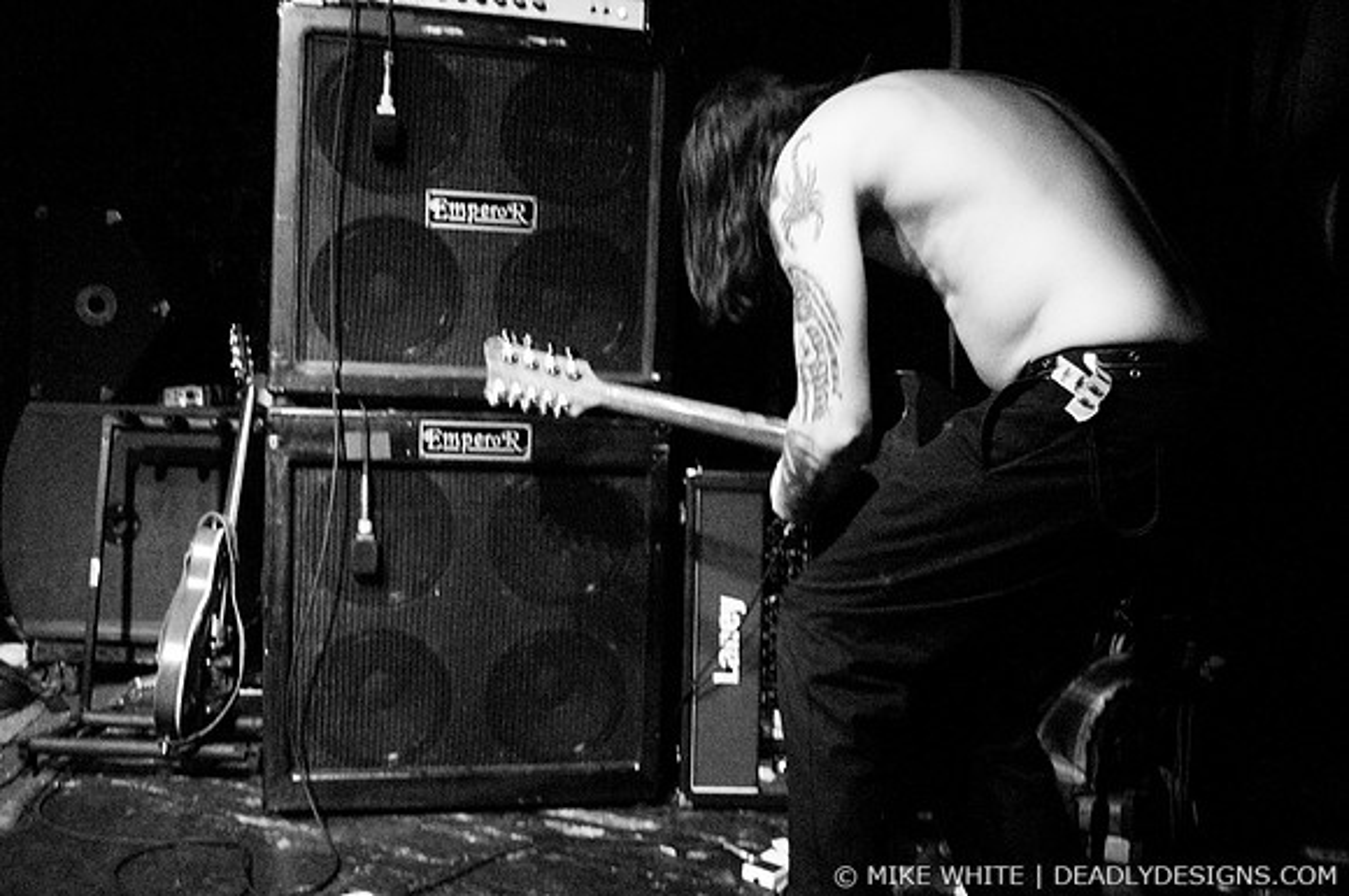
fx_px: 1123
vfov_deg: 43.5
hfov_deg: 62.0
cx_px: 674
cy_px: 448
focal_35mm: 30
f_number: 2.8
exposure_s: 1/50
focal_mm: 20
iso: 1600
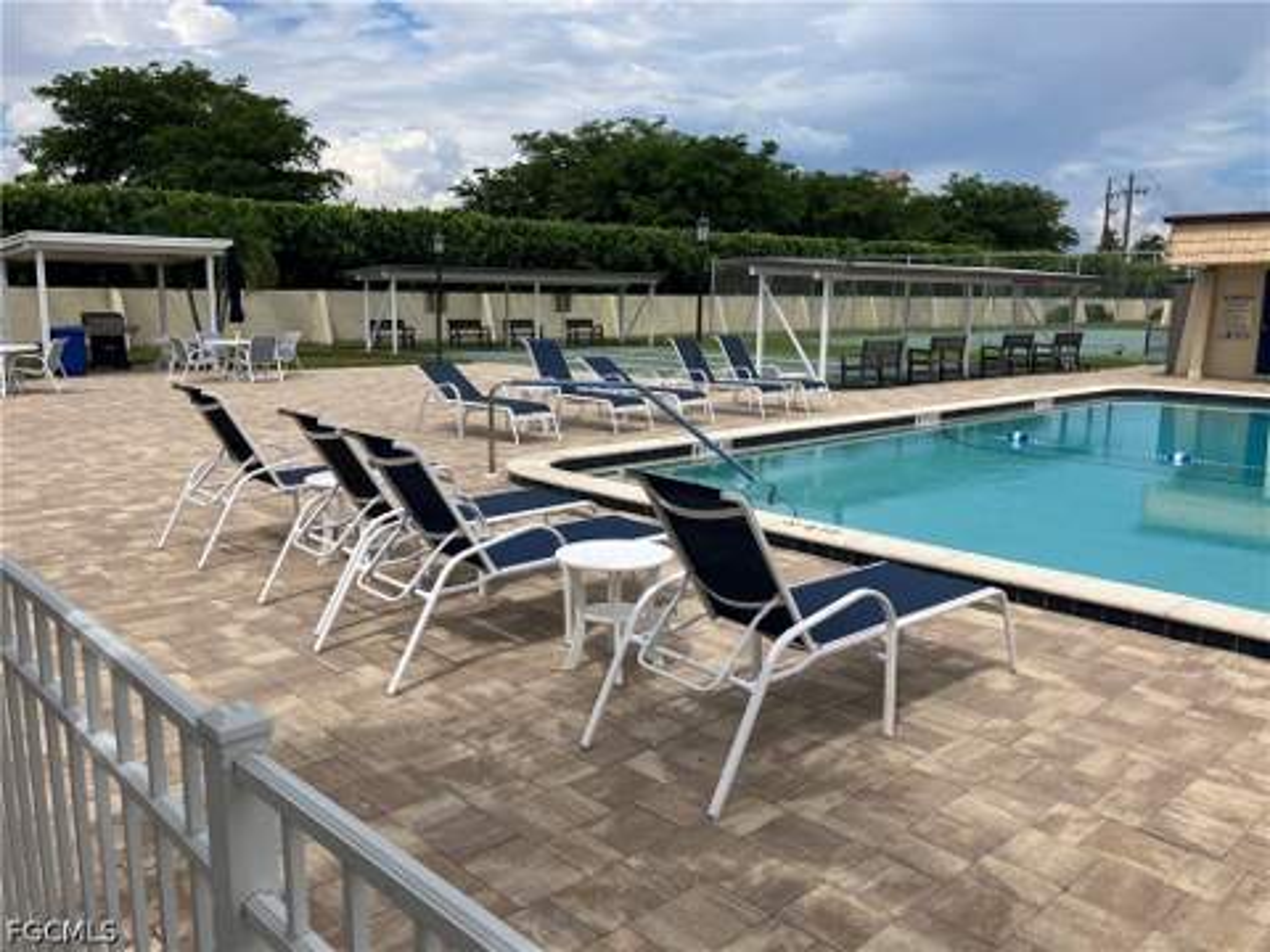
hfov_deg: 63.4
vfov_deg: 49.7
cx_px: 635
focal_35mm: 28
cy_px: 476
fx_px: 1027
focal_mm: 3.99
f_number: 1.8
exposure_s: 1/3472
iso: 32
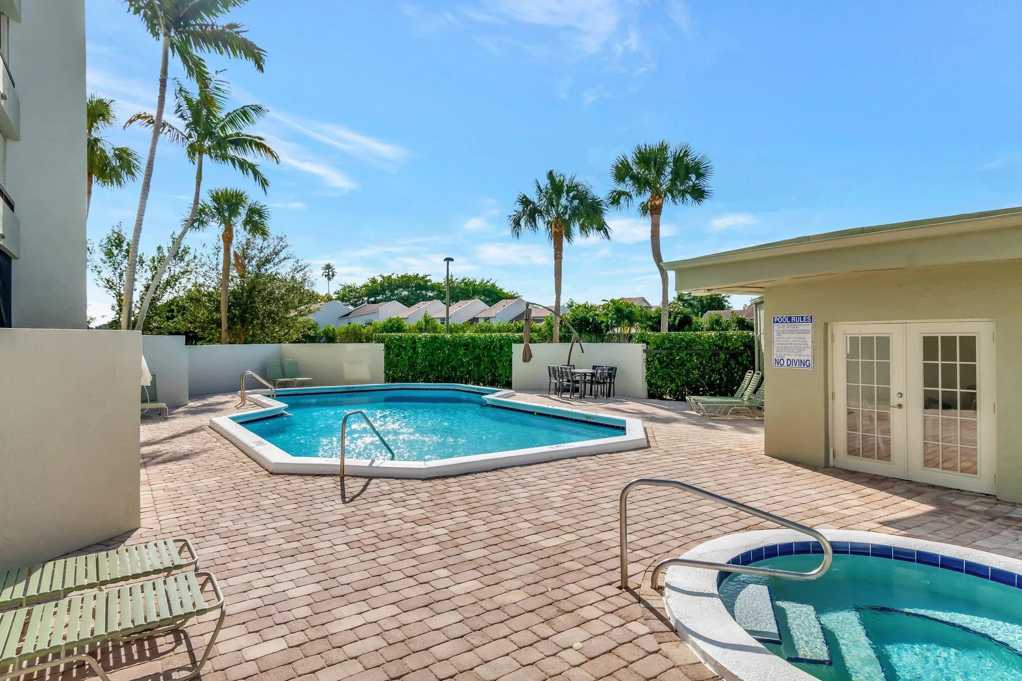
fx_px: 539
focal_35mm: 19
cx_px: 511
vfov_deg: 64.5
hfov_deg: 86.9
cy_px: 340
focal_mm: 13
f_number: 8
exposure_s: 1/2000
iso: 1000
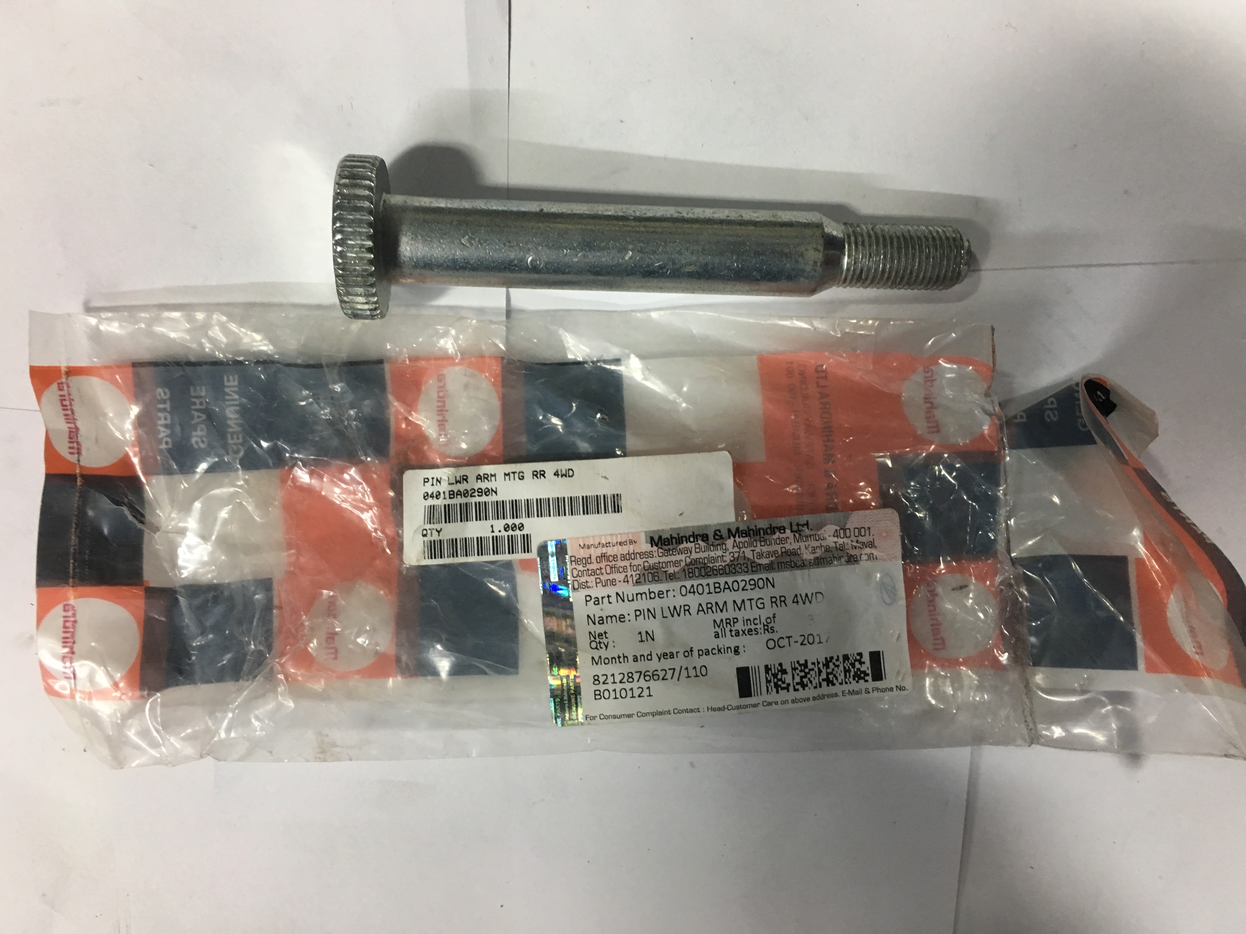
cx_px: 623
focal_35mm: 29
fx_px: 1044
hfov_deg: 61.7
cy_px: 467
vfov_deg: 48.2
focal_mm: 4.15
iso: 125
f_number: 2.2
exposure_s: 1/33
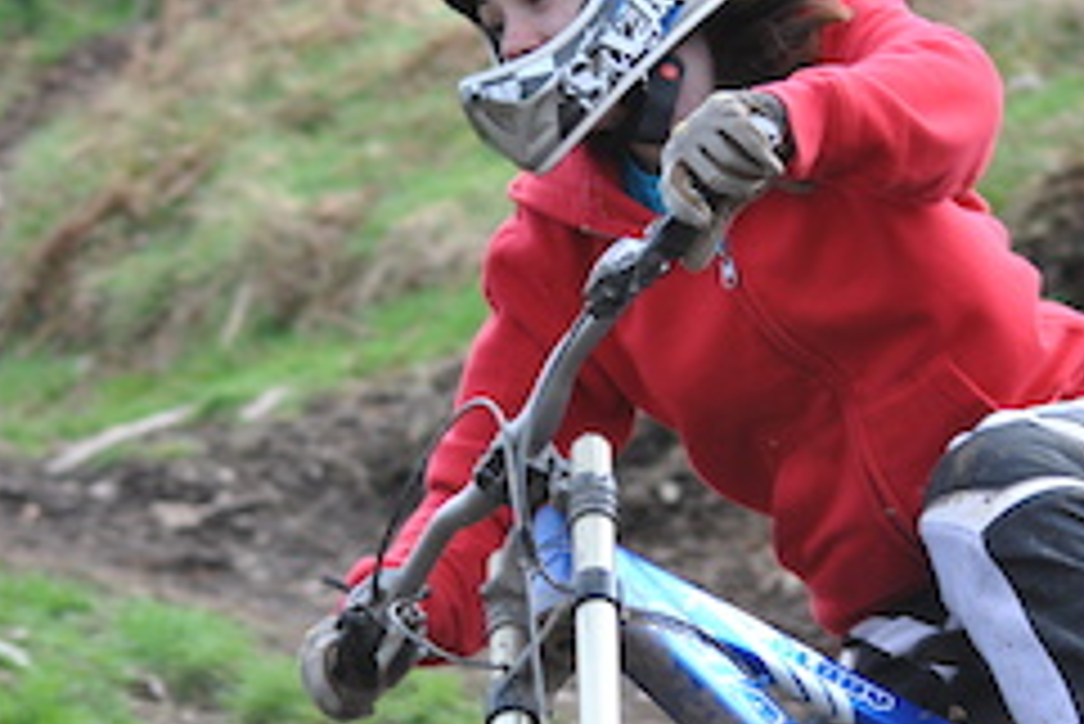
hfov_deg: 9.4
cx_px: 553
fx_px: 6568
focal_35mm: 218
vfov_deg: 6.3
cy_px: 528
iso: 320
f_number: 4
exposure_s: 1/500
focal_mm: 70
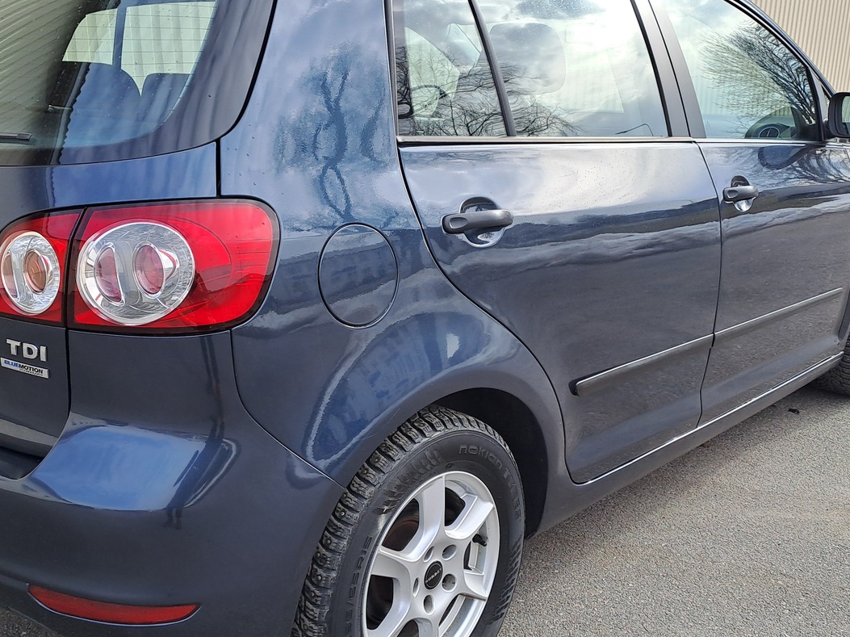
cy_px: 337
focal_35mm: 38
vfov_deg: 37.7
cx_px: 342
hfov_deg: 48.7
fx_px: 933
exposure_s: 1/523
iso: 32
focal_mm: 4.65
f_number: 1.8
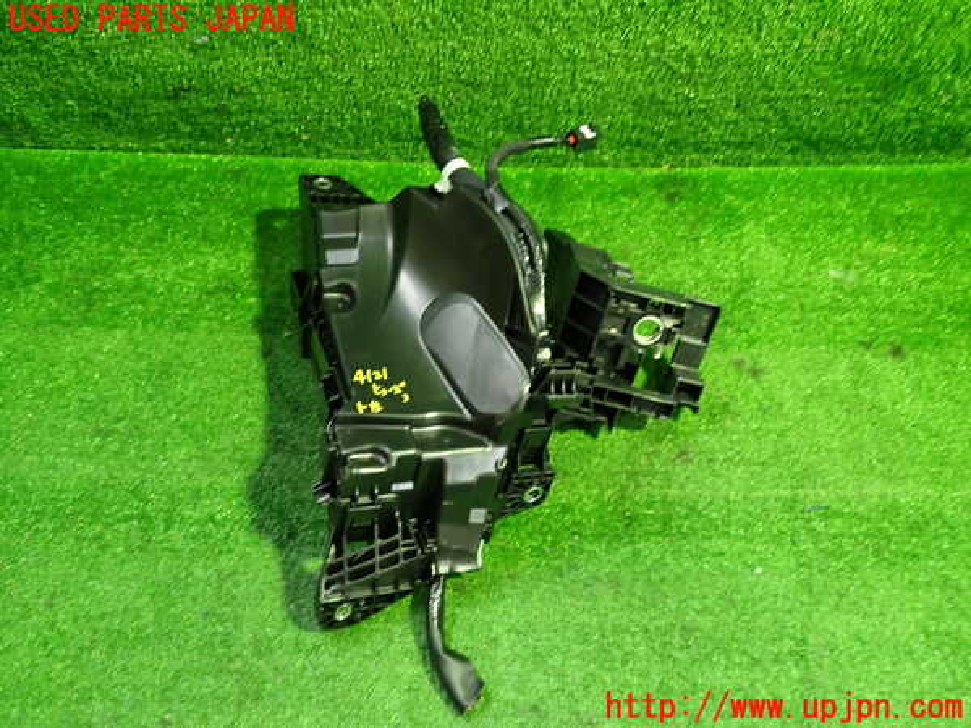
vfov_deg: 46.8
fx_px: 842
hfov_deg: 60.0
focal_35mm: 30
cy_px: 364
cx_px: 486
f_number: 2.3
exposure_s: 1/30
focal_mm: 5.4
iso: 500
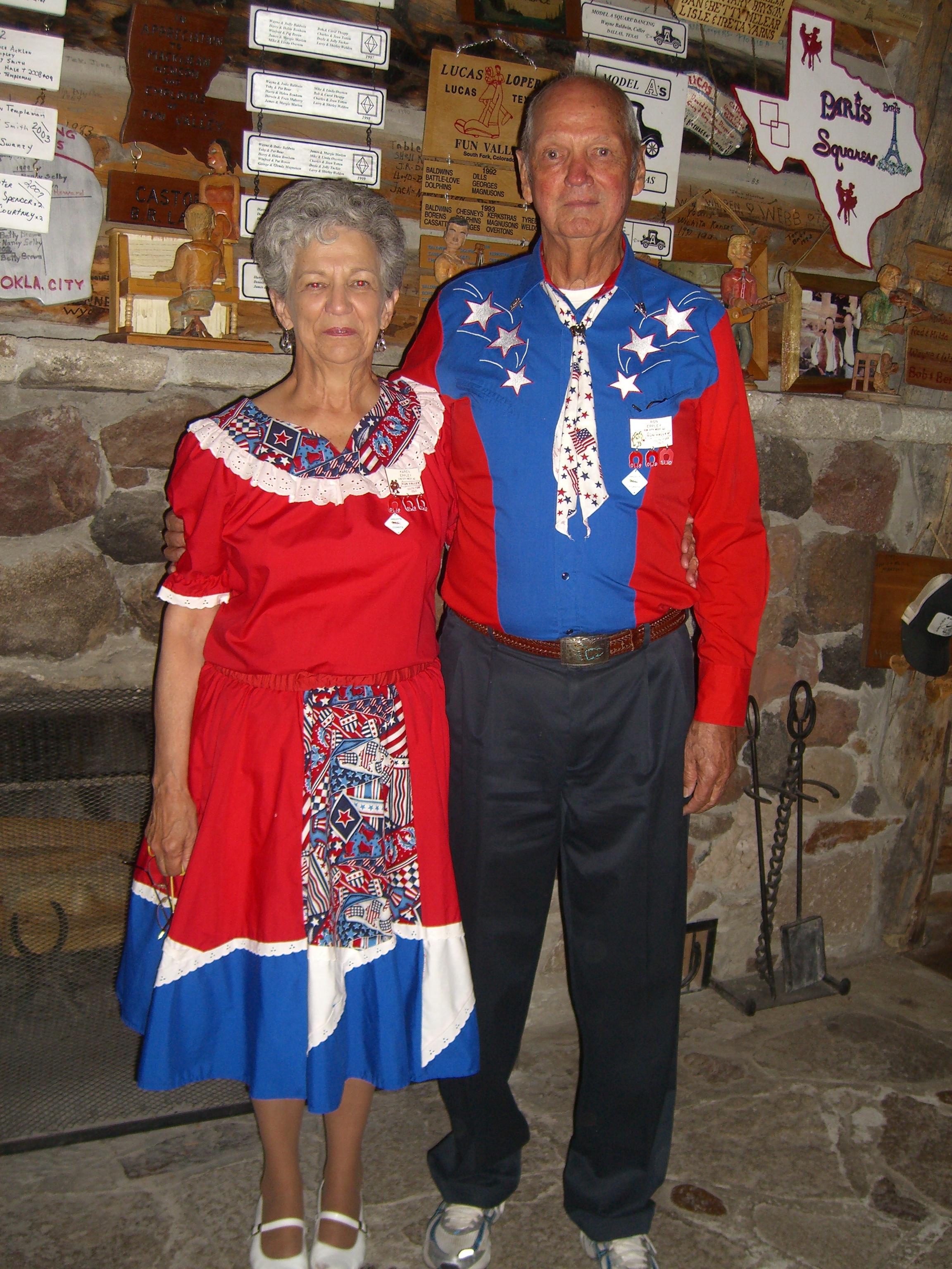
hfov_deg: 37.7
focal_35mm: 38
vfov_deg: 49.0
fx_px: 1393
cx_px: 476
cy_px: 634
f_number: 2.8
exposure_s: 1/60
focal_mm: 7.9
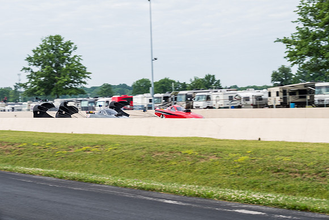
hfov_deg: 20.6
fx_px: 905
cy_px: 110
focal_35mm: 99
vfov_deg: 13.8
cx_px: 164
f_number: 9
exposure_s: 1/250
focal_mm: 66
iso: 400
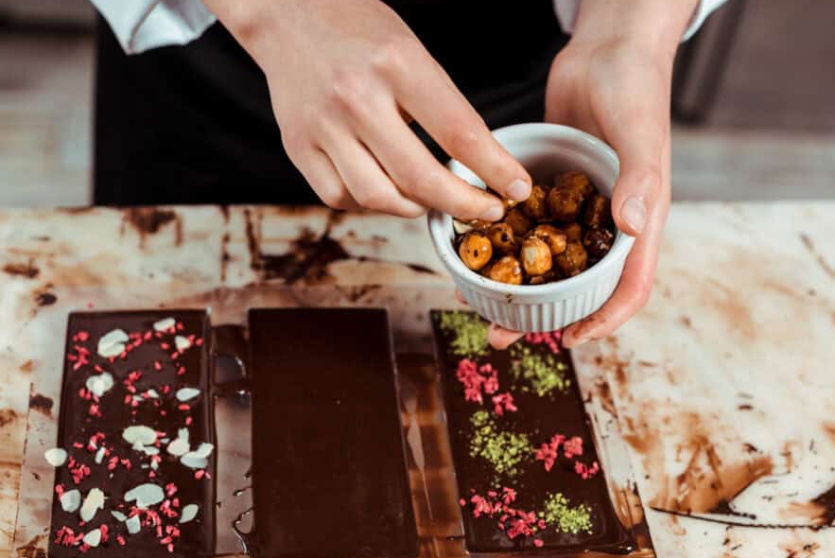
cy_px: 312
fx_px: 1346
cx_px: 356
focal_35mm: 58
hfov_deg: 34.4
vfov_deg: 23.4
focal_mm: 50
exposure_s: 1/200
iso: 100
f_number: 4
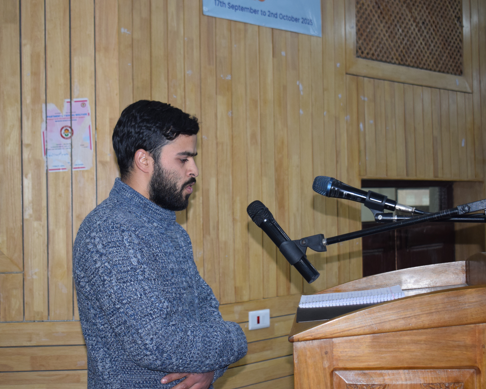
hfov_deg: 30.9
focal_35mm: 61
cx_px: 208
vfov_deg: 25.0
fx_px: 877
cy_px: 194
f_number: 4.8
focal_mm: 36
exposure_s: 1/60
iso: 800
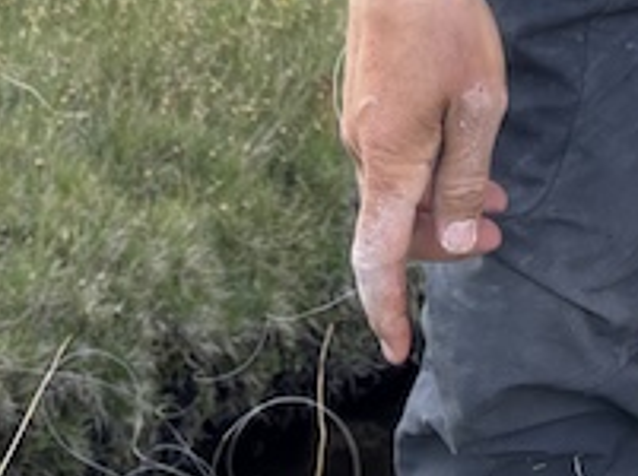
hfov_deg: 14.0
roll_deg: +1.3
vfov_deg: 9.7
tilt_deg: -2.2
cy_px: -536
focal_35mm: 140
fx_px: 2576
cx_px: 521
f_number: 1.6
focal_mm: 5.96
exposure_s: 1/165
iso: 40
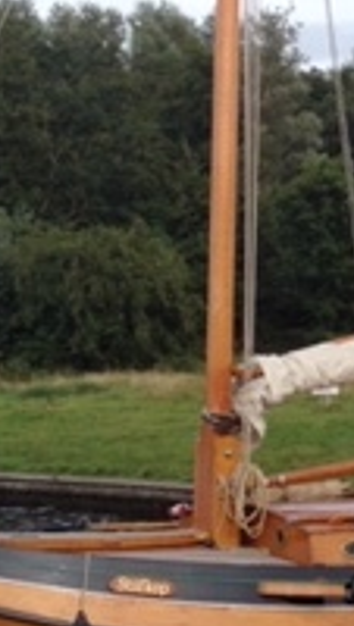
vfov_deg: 17.5
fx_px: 2029
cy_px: 213
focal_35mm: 122
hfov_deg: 9.8
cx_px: 473
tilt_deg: +3.1
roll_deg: +2.6
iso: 50
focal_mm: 4.28
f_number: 2.4
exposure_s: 1/1104
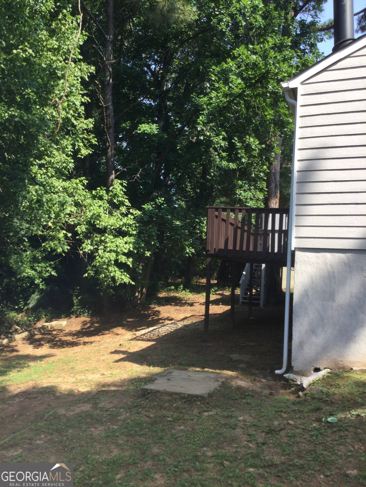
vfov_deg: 58.4
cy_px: 244
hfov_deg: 45.4
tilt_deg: +3.4
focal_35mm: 31
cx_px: 183
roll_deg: -2.8
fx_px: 437
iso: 25
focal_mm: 3.3
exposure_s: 1/409
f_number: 2.4
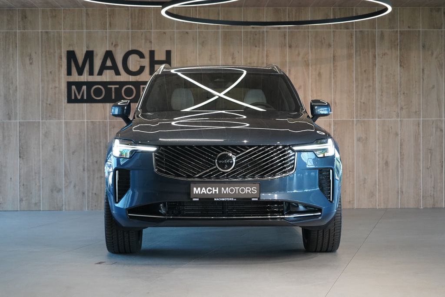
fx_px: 865
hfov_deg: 28.8
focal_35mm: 70
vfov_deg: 19.5
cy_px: 148
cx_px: 222
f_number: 5.6
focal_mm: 70
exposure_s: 1/160
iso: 5000
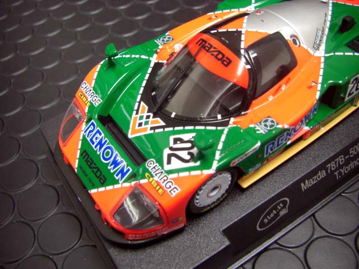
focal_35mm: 38
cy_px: 134
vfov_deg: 37.7
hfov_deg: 49.0
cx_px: 180
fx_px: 394
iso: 200
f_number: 3.4
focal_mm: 6.3
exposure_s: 1/13
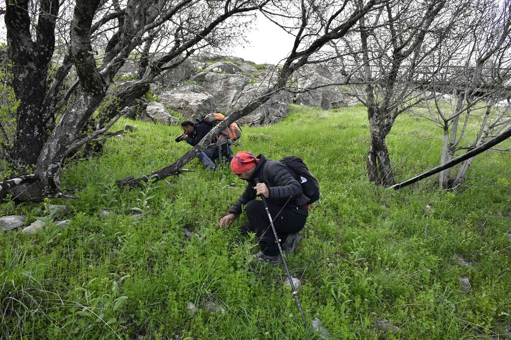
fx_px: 284
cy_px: 170
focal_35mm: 20
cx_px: 256
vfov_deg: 61.9
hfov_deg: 84.0
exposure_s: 1/400
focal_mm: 20
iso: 1600
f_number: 14
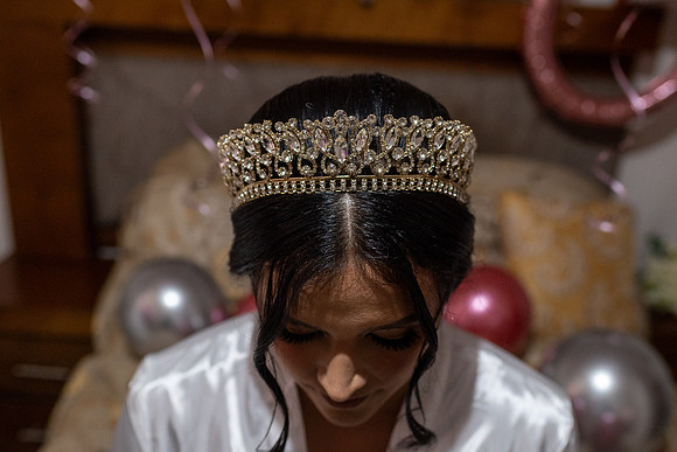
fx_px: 658
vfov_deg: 37.9
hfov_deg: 54.4
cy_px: 226
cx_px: 338
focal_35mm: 35
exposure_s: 1/125
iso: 1600
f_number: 3.5
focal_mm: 35
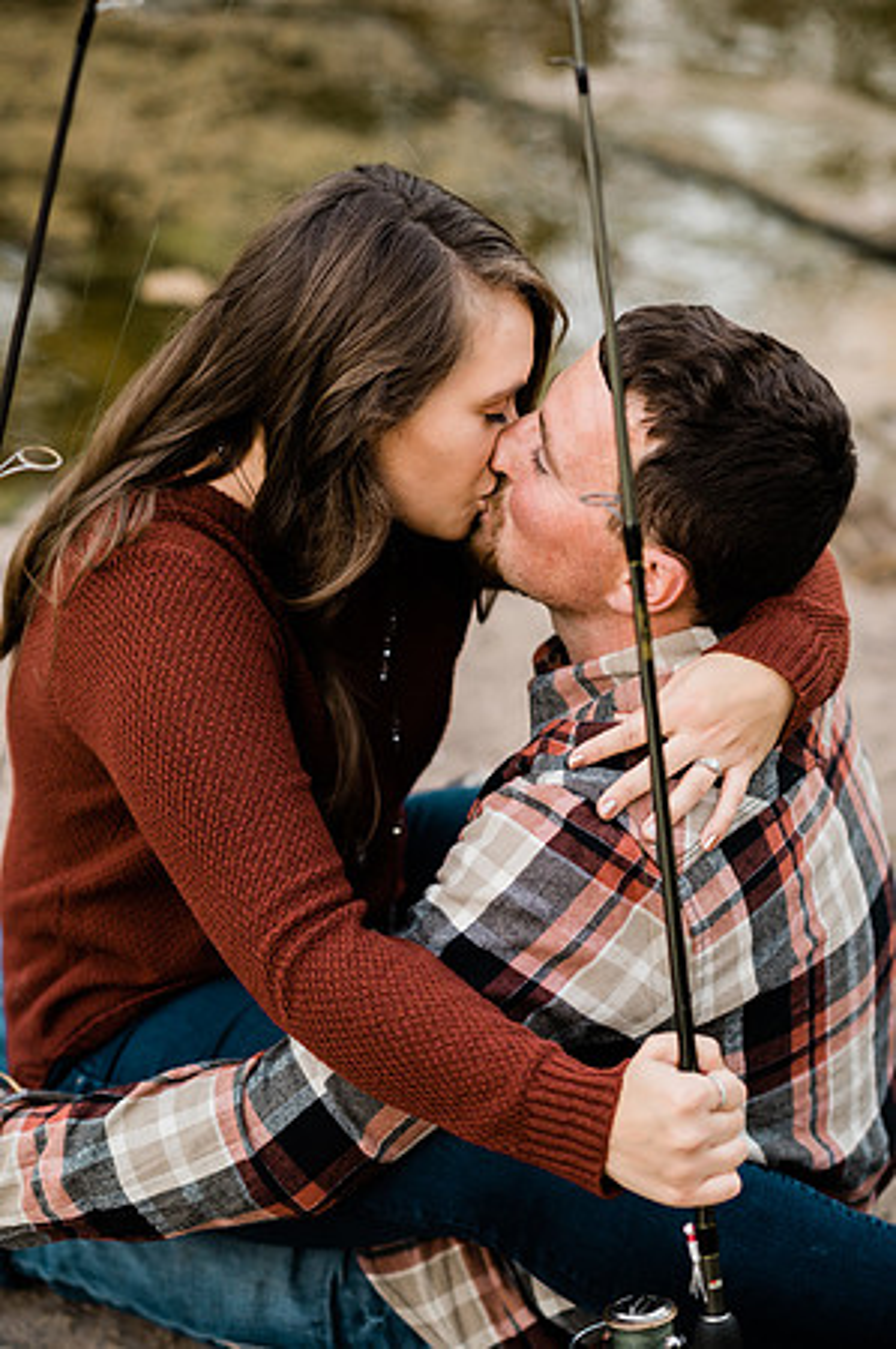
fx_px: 3180
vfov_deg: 23.9
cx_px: 448
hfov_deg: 16.0
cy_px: 674
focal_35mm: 85
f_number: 2.5
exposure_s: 1/200
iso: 500
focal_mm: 85
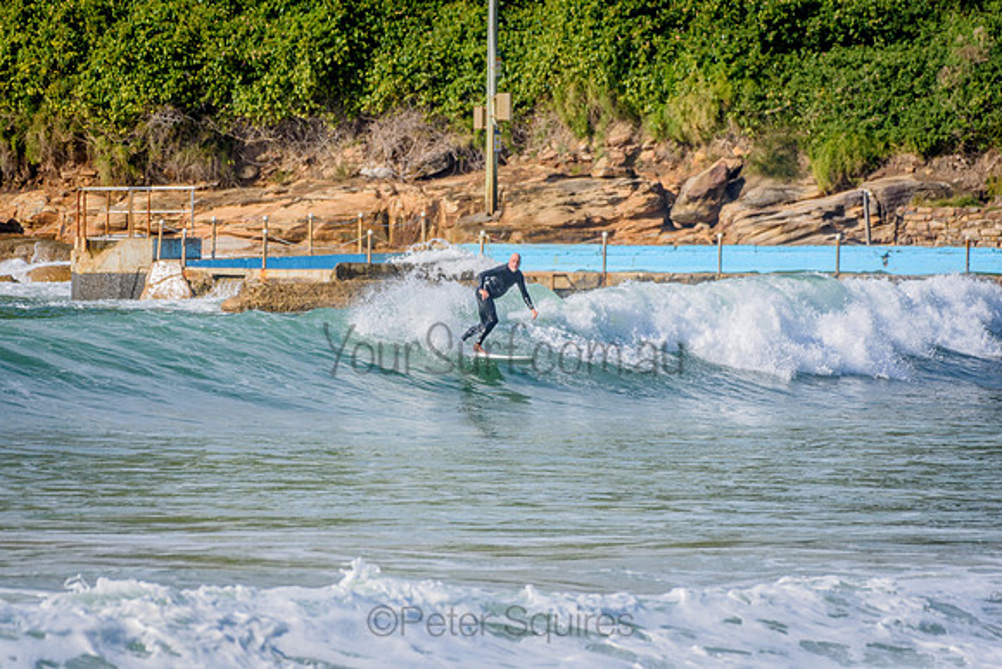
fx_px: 20879
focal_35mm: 750
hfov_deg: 2.7
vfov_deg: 1.8
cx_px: 501
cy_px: 334
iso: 320
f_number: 5.6
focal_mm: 500
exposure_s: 1/2000
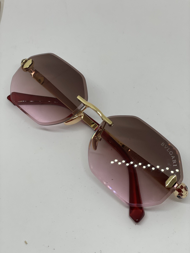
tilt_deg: -48.6
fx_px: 381
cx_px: 95
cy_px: 126
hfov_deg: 28.0
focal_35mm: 52
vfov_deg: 36.8
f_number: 2
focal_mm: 6
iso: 64
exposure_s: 1/122
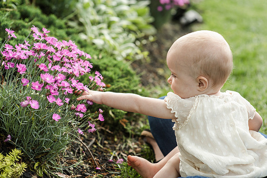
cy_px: 89
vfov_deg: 16.1
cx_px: 134
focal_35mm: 85
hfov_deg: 23.9
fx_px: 631
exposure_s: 1/1600
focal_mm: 85
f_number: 3.5
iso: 800
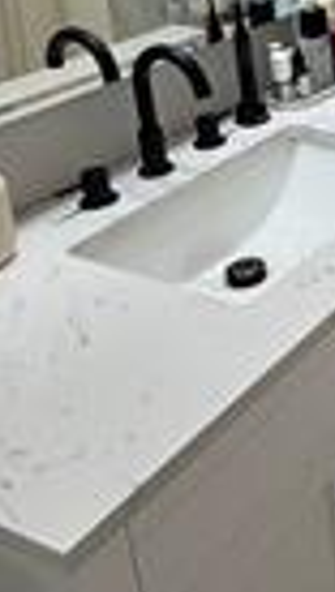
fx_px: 834
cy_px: 43
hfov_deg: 17.6
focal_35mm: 53
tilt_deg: -18.5
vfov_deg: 36.3
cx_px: 627
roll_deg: -3.7
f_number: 2.2
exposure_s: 1/135
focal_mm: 2.22
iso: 64
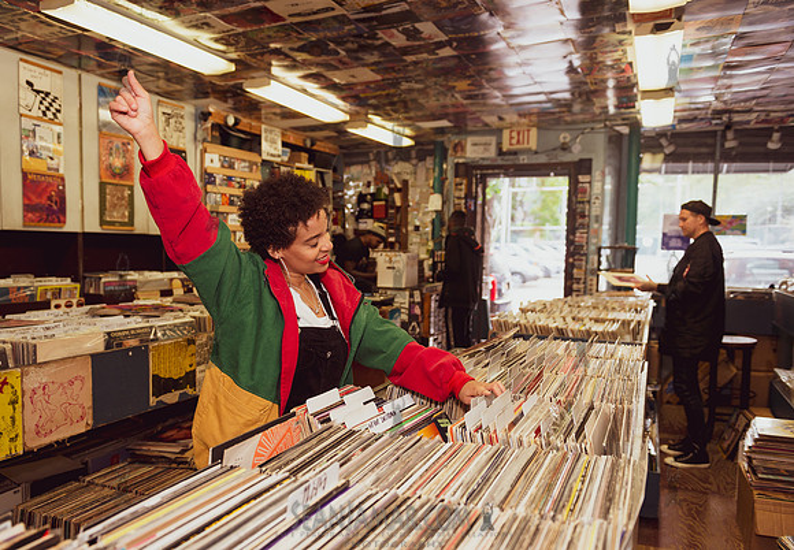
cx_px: 340
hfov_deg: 62.1
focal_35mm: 29
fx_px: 656
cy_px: 303
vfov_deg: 45.4
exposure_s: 1/320
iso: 640
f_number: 2.8
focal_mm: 26
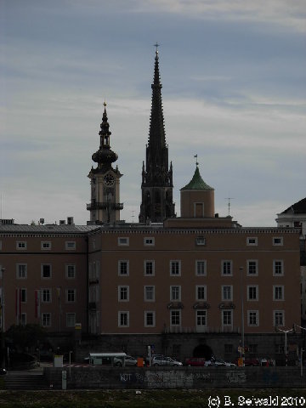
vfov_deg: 10.4
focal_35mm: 190
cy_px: 204
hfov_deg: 7.8
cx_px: 153
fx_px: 2239
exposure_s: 1/995
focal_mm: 31.4
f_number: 5
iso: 79
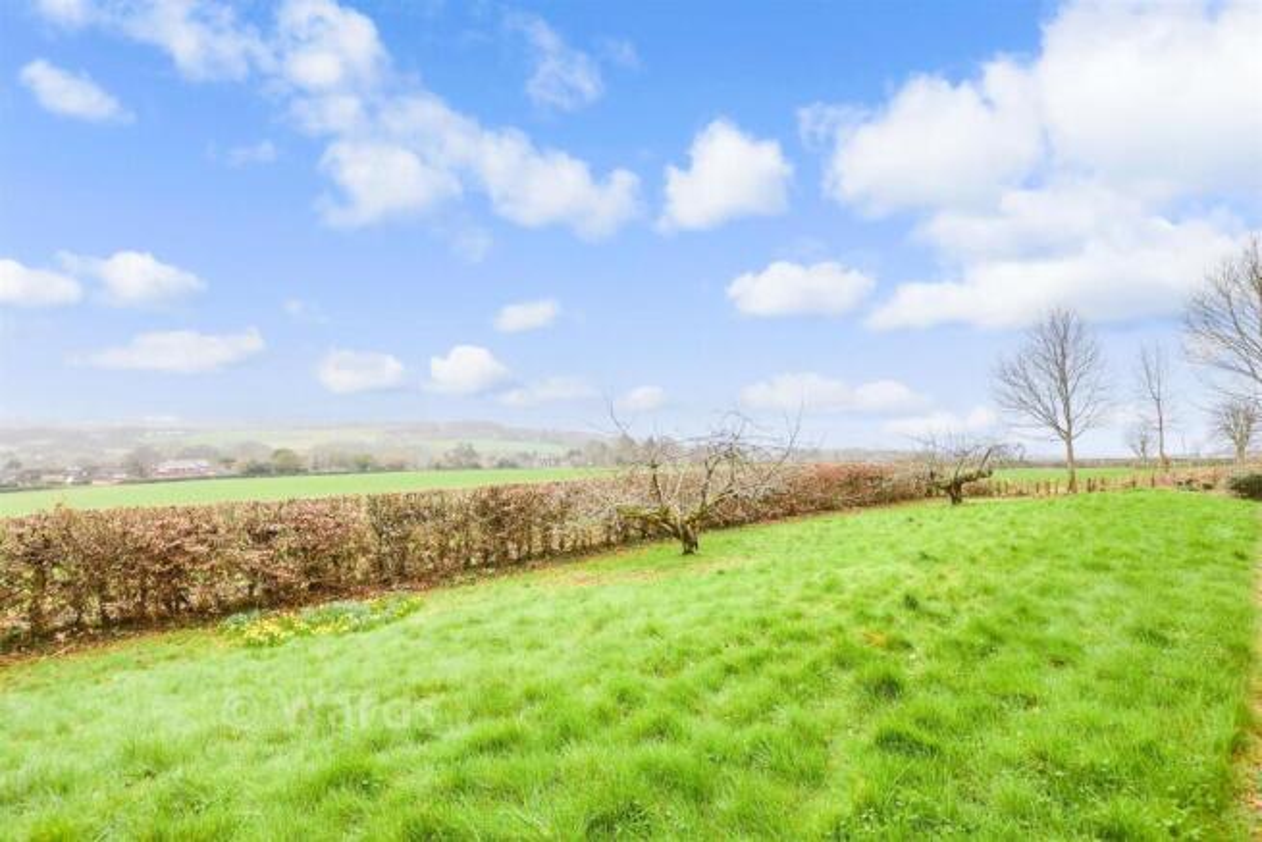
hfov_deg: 100.4
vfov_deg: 77.4
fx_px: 526
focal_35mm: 15
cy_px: 421
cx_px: 631
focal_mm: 10
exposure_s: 1/200
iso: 320
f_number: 8
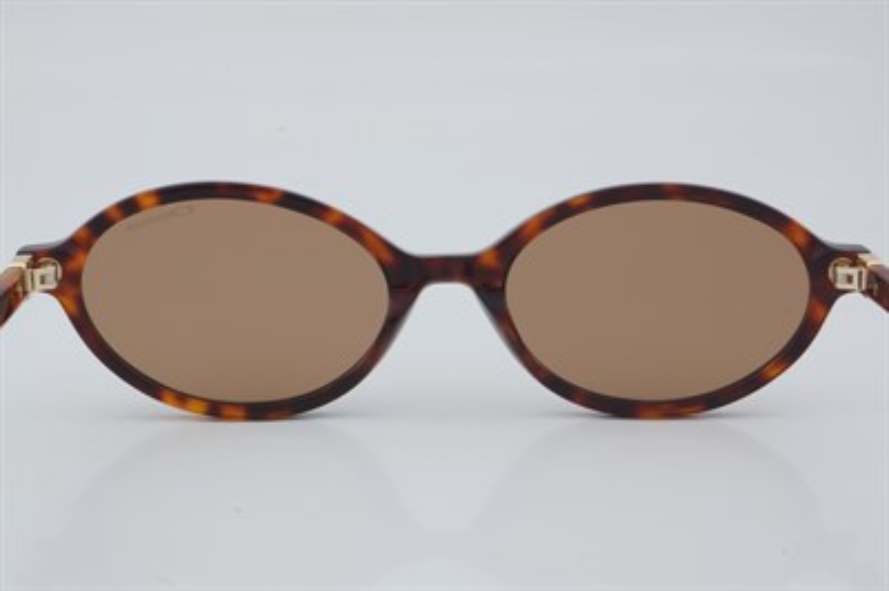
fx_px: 2036
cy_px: 296
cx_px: 444
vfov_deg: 16.5
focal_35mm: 82
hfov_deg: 24.6
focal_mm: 55
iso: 100
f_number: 29
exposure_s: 1/4
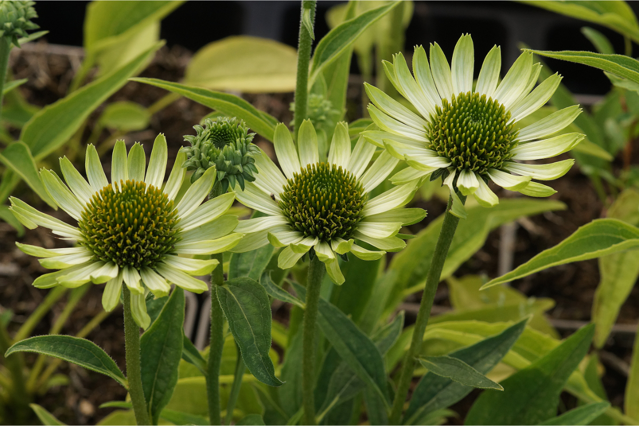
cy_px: 213
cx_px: 320
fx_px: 2662
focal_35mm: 150
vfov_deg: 9.1
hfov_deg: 13.7
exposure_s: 1/160
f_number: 8
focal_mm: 100
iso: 500
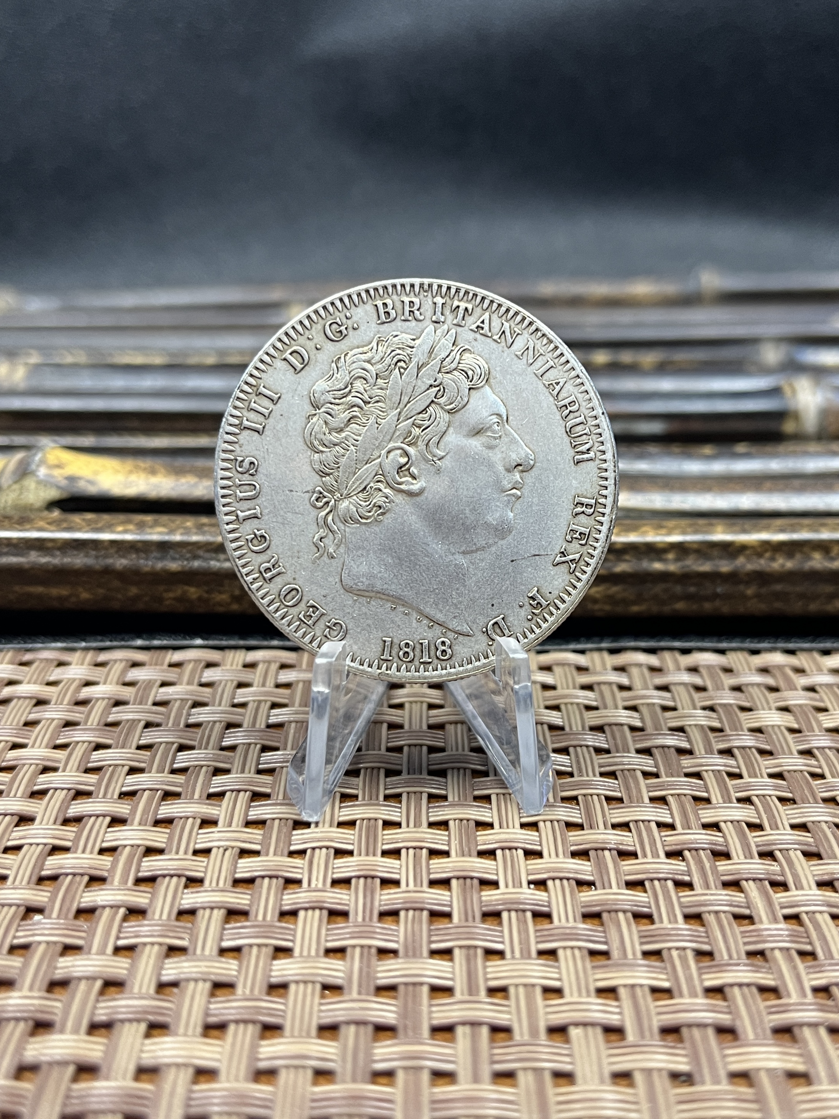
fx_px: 873
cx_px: 409
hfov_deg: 51.3
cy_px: 550
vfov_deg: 65.3
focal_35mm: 27
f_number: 1.6
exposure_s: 1/80
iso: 125
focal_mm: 5.1
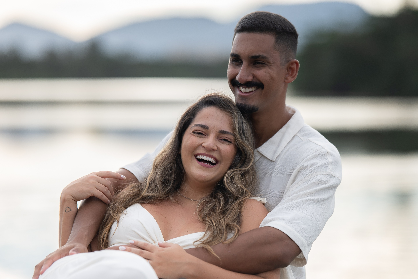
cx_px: 214
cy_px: 140
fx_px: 1539
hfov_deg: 15.5
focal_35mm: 133
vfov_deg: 10.3
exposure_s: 1/4000
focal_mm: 85
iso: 200
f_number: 1.4
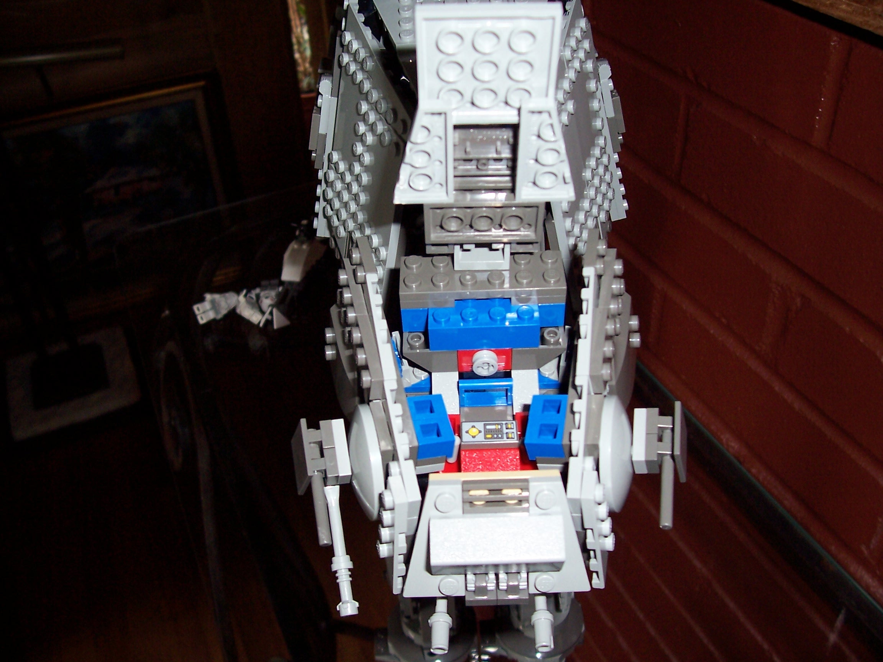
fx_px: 867
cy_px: 331
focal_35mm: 34
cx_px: 442
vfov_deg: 41.8
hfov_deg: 54.0
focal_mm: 5.6
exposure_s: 1/60
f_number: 2.7
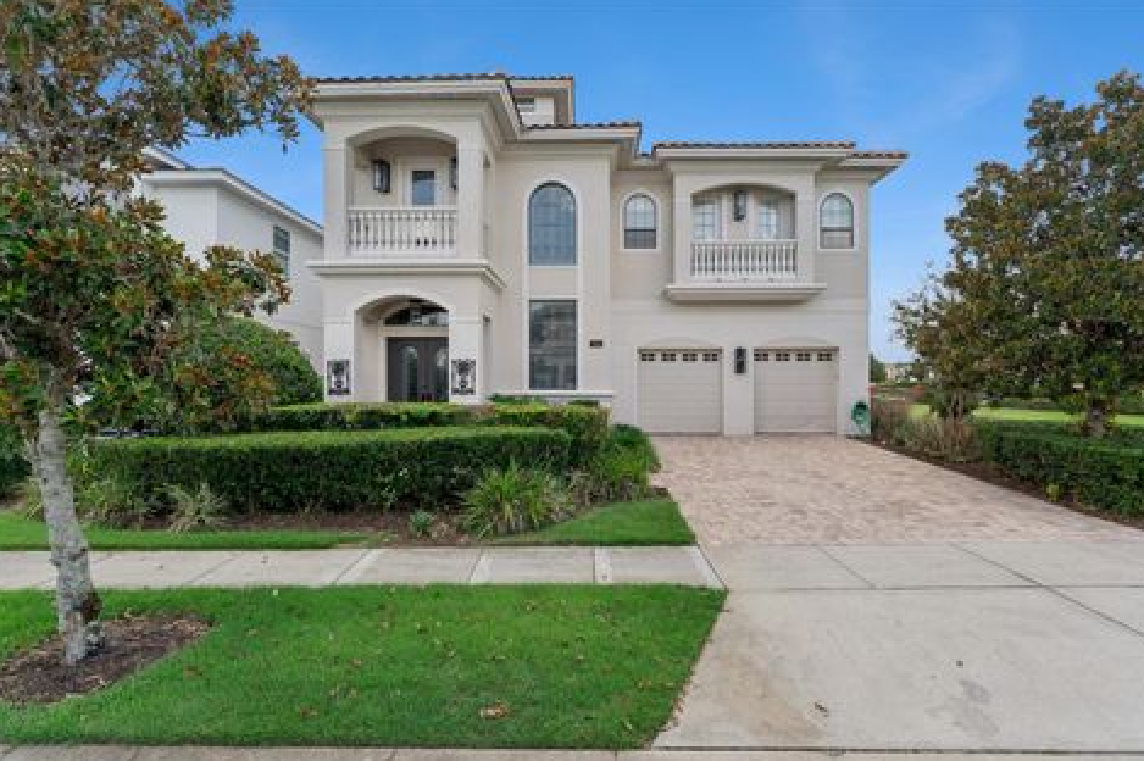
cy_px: 401
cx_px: 598
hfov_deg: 96.0
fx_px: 515
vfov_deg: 72.9
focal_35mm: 16
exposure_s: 1/160
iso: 125
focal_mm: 15.2
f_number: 11
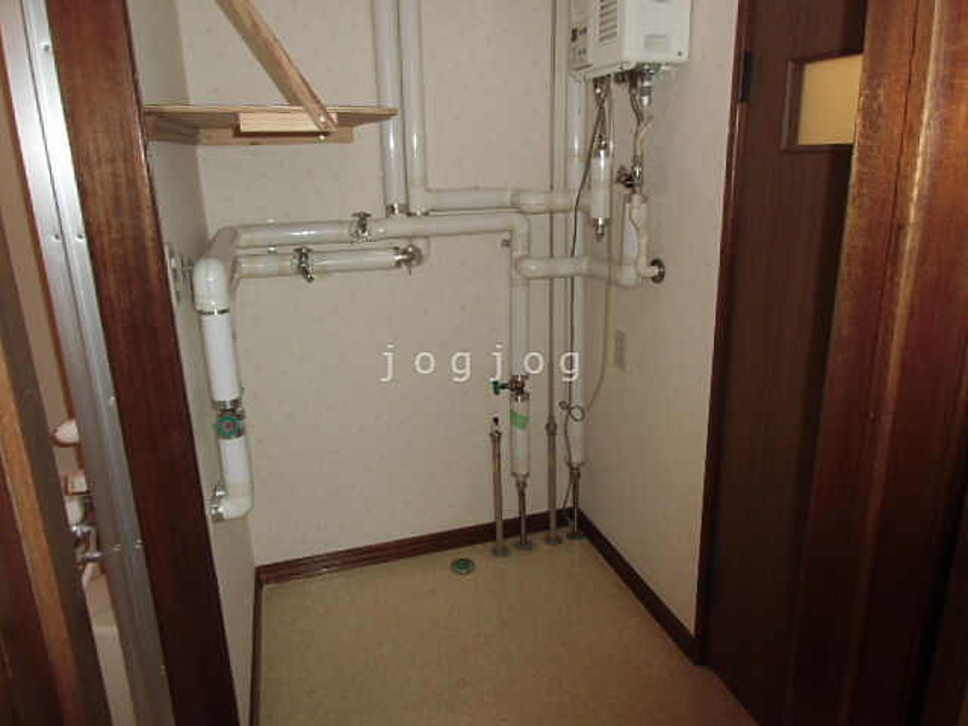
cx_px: 484
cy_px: 363
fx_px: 671
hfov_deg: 71.6
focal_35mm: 24
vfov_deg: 56.8
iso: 200
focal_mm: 4.24
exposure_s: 1/60
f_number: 3
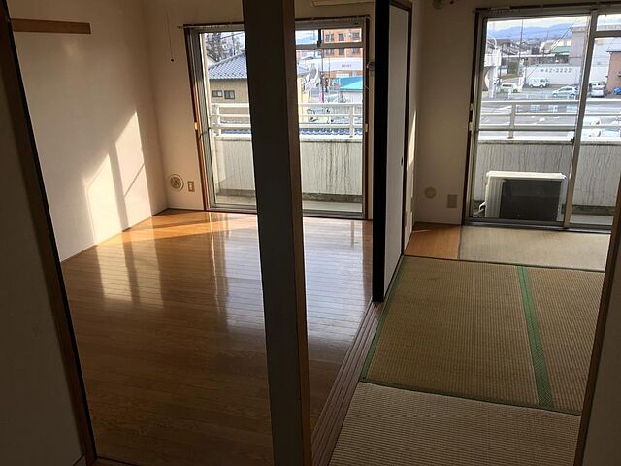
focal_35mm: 29
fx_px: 520
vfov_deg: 48.2
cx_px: 310
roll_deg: +2.0
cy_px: 233
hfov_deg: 61.7
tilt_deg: -19.1
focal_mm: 4.15
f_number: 2.2
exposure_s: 1/100
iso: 25
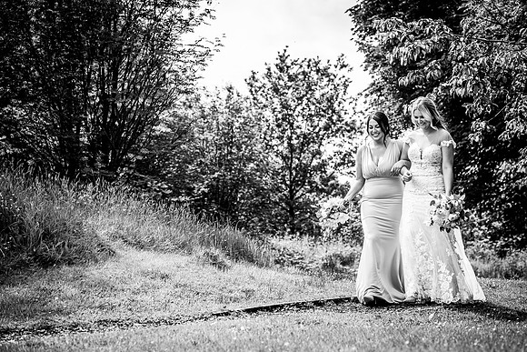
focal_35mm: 90
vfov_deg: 15.2
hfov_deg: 22.6
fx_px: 1318
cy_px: 176
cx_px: 264
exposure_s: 1/1600
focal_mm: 90
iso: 250
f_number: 4.5
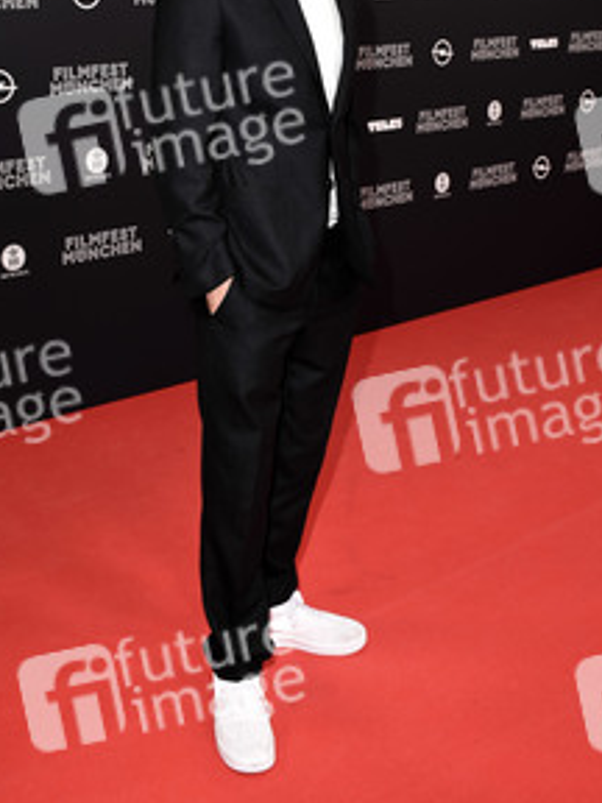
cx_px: 242
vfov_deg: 42.4
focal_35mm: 44
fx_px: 1020
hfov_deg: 32.8
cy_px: 268
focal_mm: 22
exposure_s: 1/60
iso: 400
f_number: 6.3
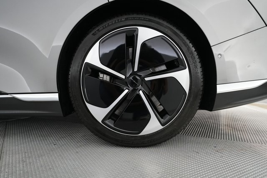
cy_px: 89
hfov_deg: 67.4
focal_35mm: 27
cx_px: 134
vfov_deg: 47.9
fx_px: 200
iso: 2500
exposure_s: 1/160
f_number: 2.8
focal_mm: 27
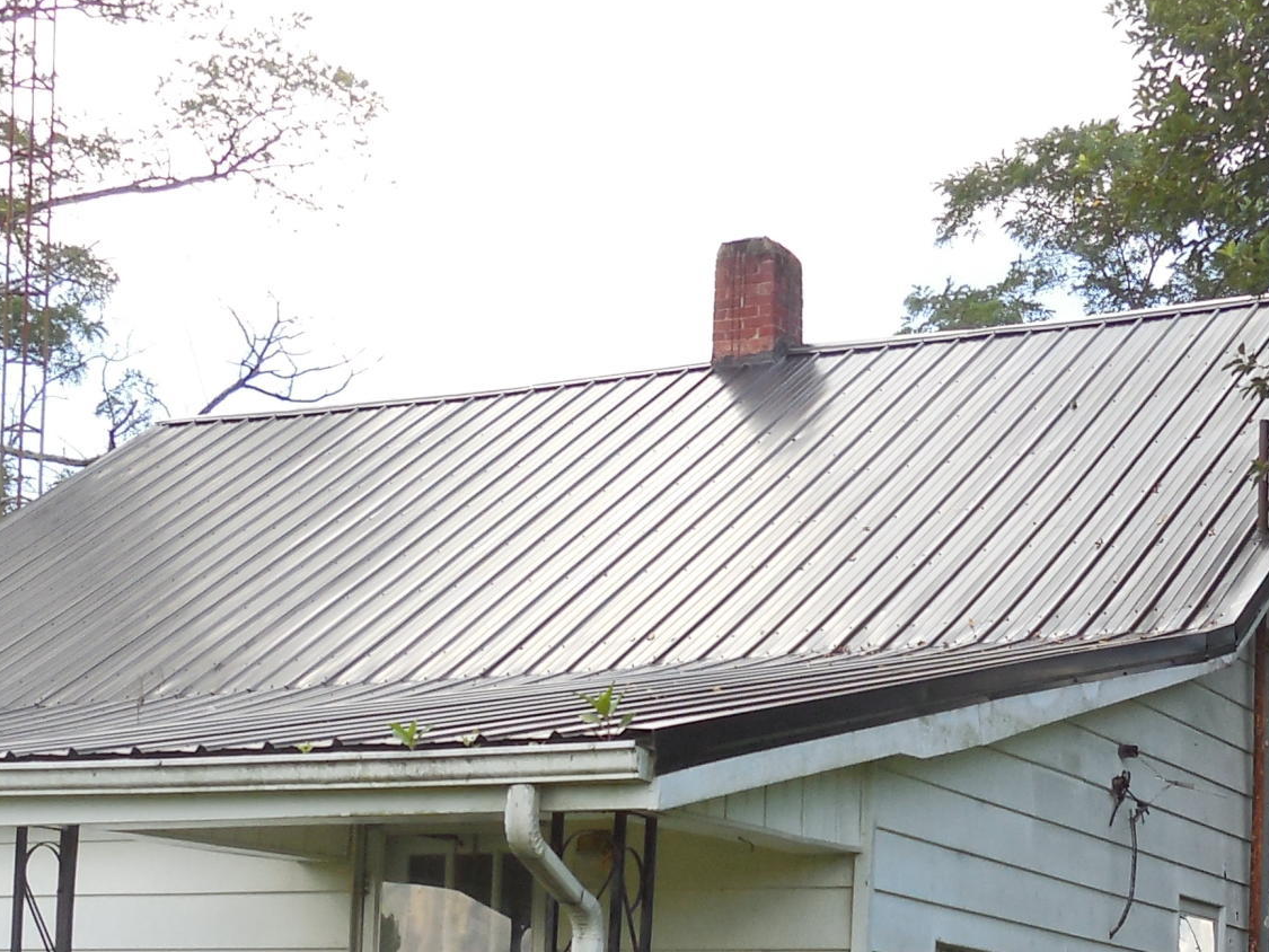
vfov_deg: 18.0
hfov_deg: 24.4
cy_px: 967
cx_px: 676
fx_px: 2933
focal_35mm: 80
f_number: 3.2
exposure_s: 1/400
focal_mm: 5.3
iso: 125
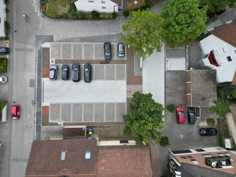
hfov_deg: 71.6
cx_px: 118
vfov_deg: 56.8
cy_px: 88
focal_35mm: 24
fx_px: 164
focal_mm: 6.72
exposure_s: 1/320
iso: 120
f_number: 1.7
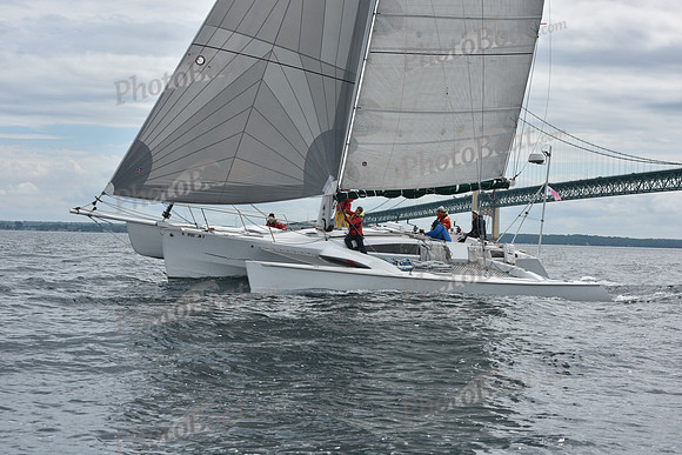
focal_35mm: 70
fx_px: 1326
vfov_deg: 19.5
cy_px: 228
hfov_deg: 28.8
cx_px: 341
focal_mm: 70
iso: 250
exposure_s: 1/800
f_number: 10
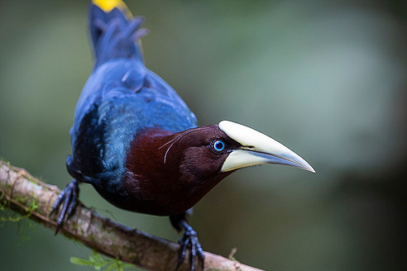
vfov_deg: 2.0
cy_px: 152
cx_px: 226
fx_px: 7755
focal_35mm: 686
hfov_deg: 3.0
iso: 800
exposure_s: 1/320
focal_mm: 500
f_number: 4
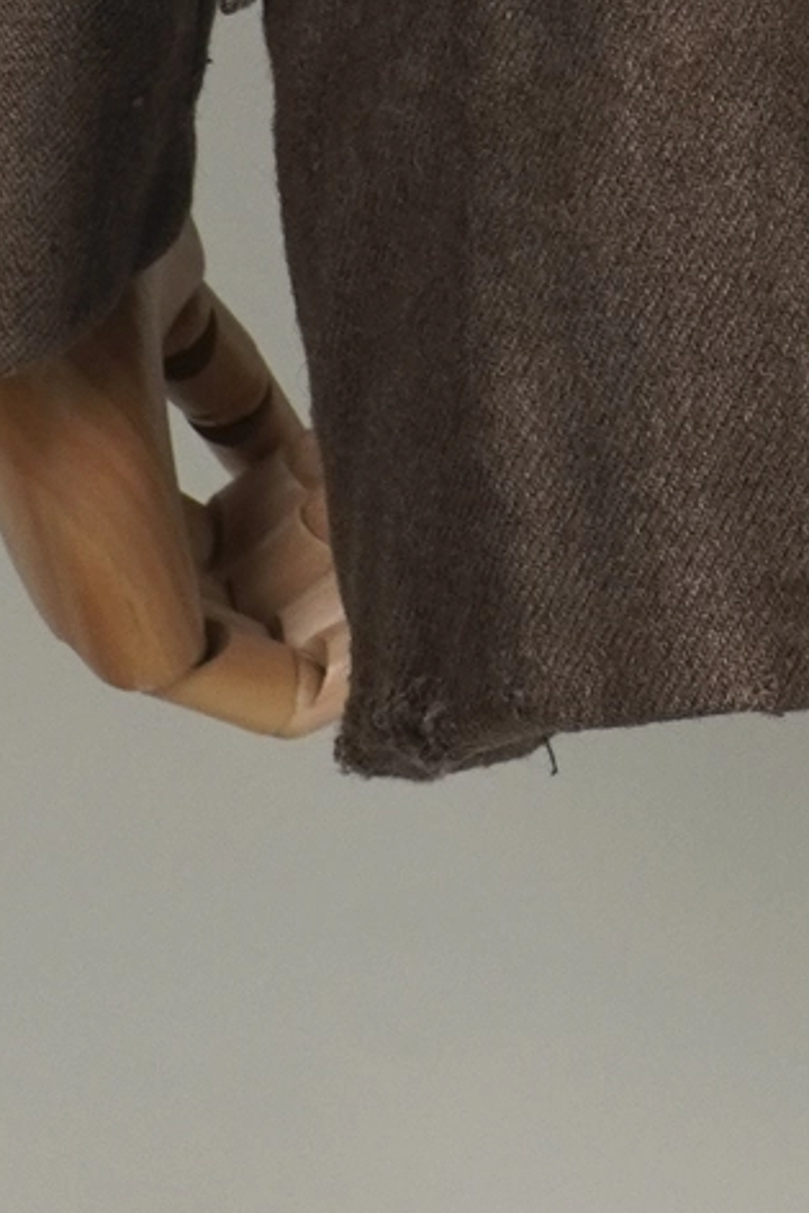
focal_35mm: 293
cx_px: 1487
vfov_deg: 6.8
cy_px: -1370
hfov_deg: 4.6
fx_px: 9869
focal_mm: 32
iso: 400
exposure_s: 1/40
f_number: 6.3
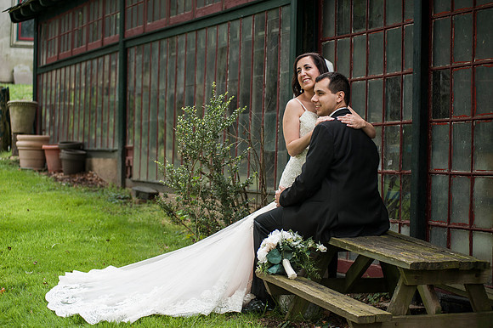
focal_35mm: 80
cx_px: 246
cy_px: 164
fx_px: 1095
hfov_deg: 25.4
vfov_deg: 17.0
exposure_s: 1/500
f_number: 3.2
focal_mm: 80
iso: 200
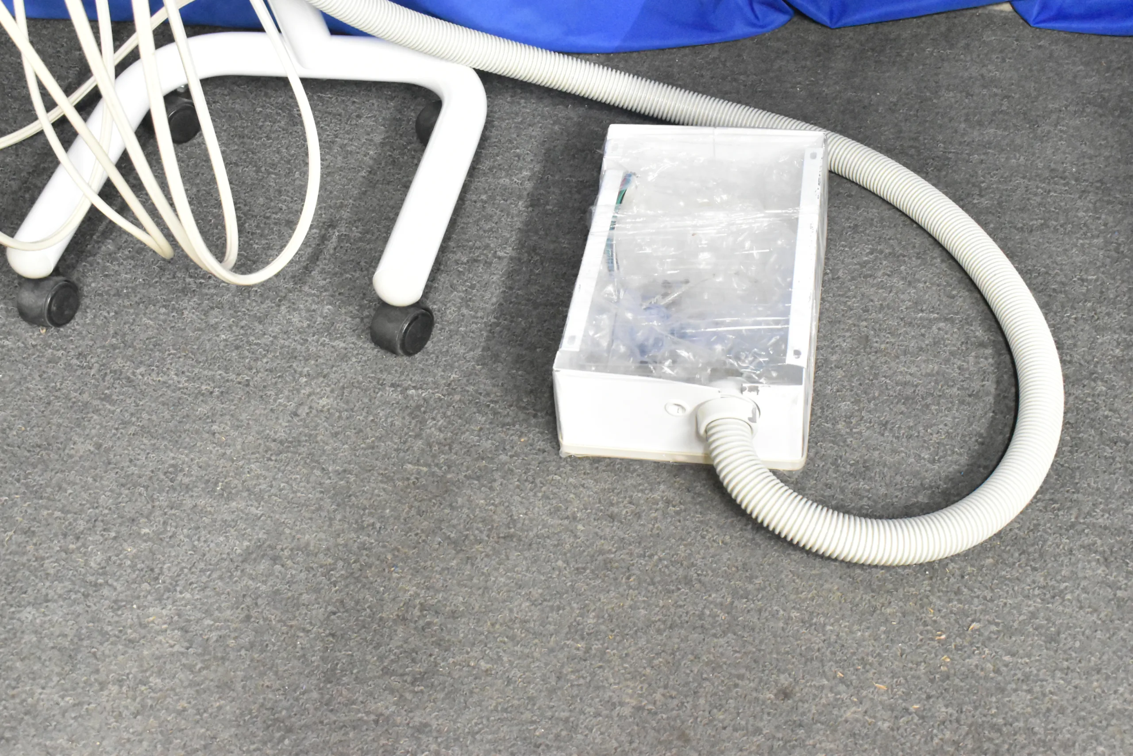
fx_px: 1605
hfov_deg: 38.9
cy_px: 378
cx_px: 566
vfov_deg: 26.5
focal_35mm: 51
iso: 11400
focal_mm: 34
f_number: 8
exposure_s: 1/60
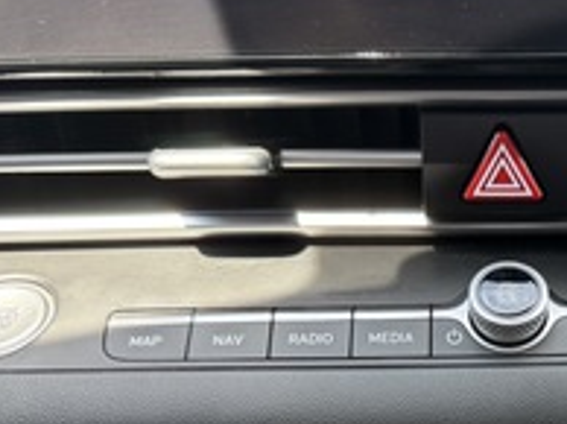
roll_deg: +0.2
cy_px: 431
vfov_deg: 26.4
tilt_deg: -32.4
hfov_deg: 34.4
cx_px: 532
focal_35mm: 52
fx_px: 851
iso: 160
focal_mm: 6.76
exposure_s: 1/143
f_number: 1.78
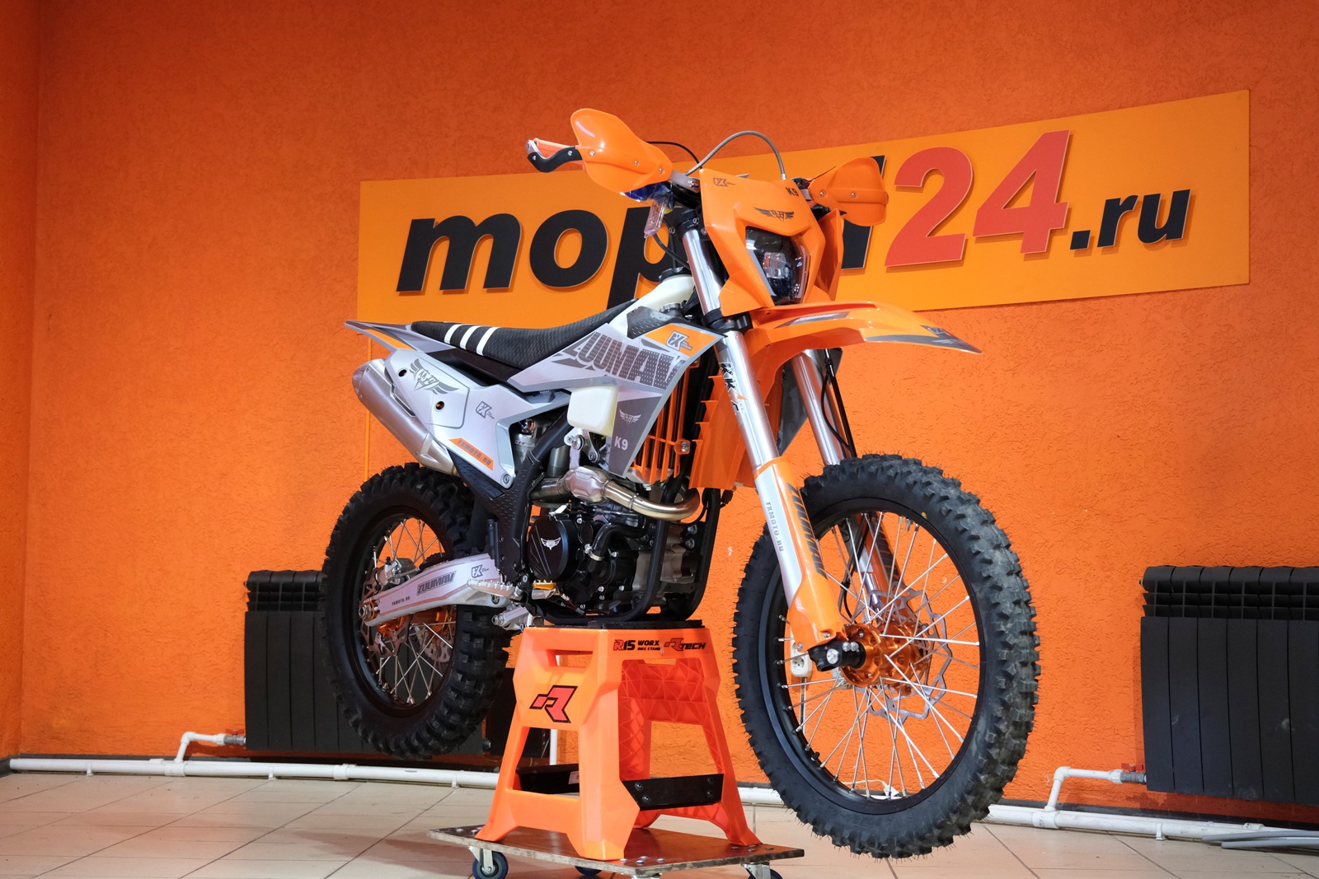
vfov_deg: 26.5
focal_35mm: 51
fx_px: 1869
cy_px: 440
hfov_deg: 38.9
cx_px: 660
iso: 2000
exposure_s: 1/100
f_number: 4
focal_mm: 34.2
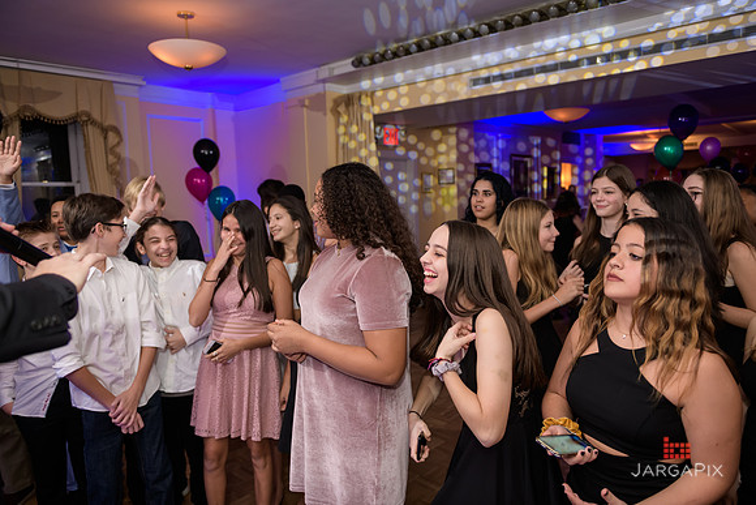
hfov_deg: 69.4
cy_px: 252
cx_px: 378
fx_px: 546
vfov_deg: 49.6
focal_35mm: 26
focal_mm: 26
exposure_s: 1/125
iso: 800
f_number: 3.2
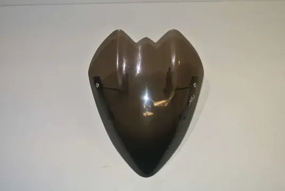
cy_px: 96
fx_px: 309
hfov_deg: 49.5
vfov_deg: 34.3
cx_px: 142
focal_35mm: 39
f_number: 4
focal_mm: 14.5
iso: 200
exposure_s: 1/60
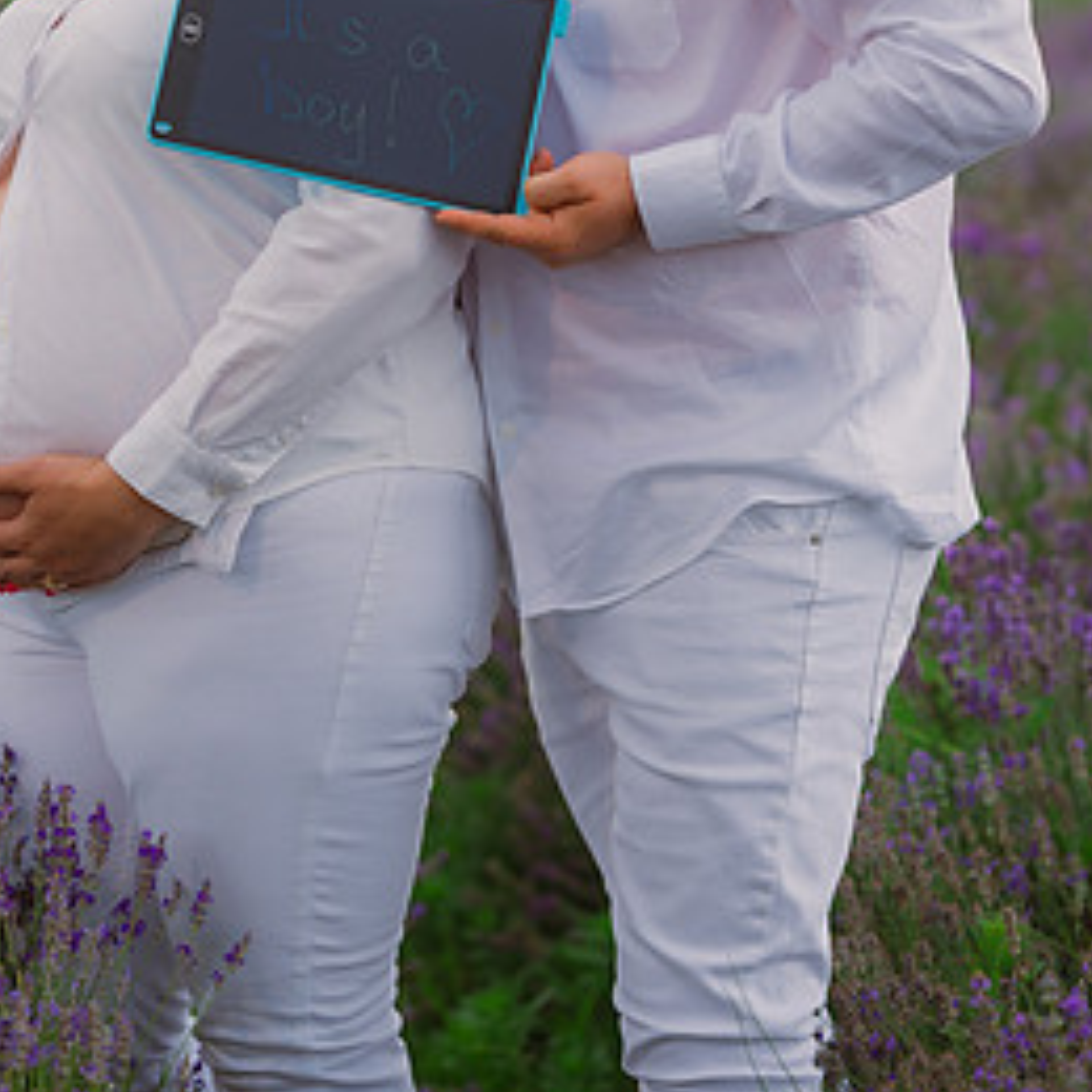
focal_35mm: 125
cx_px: 472
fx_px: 4461
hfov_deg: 14.0
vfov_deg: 13.8
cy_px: 151
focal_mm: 85
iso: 250
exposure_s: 1/500
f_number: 2.5
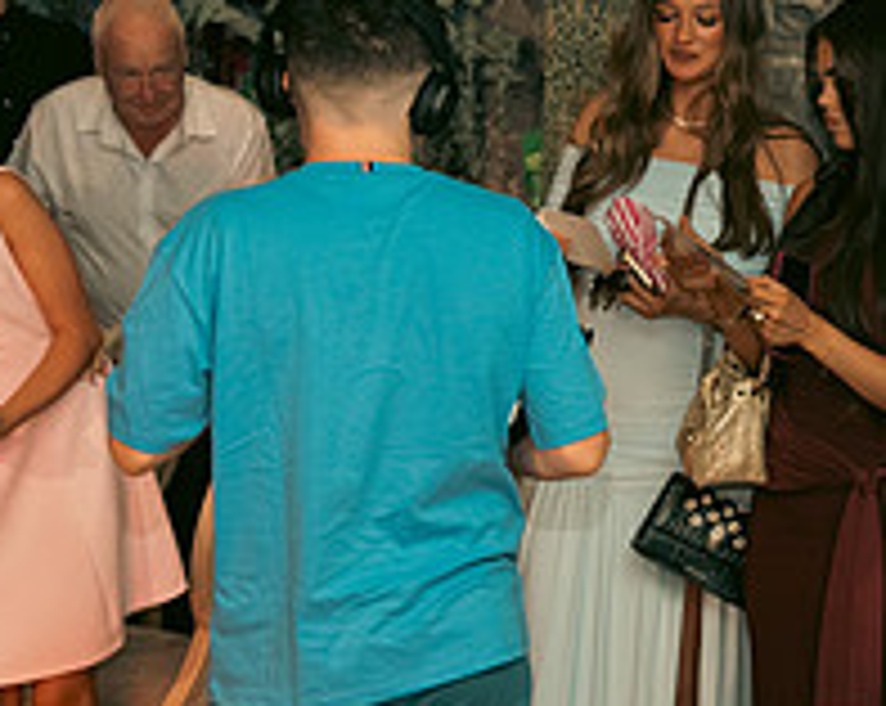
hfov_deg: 15.5
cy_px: 331
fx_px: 3116
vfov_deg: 12.9
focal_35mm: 119
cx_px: 1129
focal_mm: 43
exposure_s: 1/160
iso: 2500
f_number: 3.5
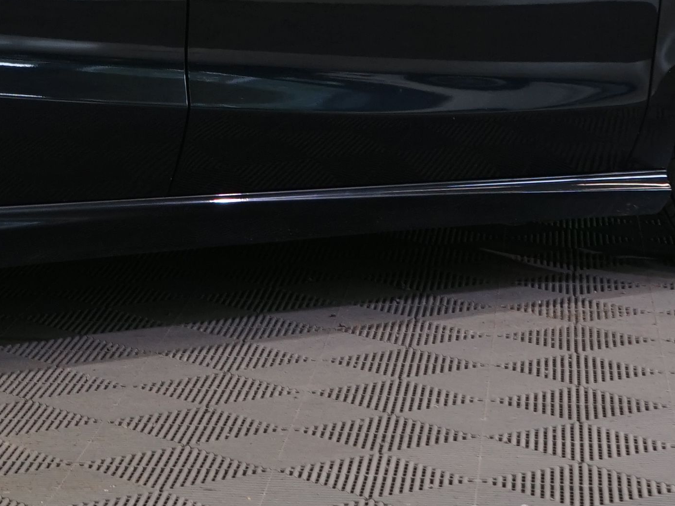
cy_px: -25
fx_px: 2905
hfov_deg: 12.9
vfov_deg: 9.9
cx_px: -146
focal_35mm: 149
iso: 640
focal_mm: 36
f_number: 6.3
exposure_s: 1/30
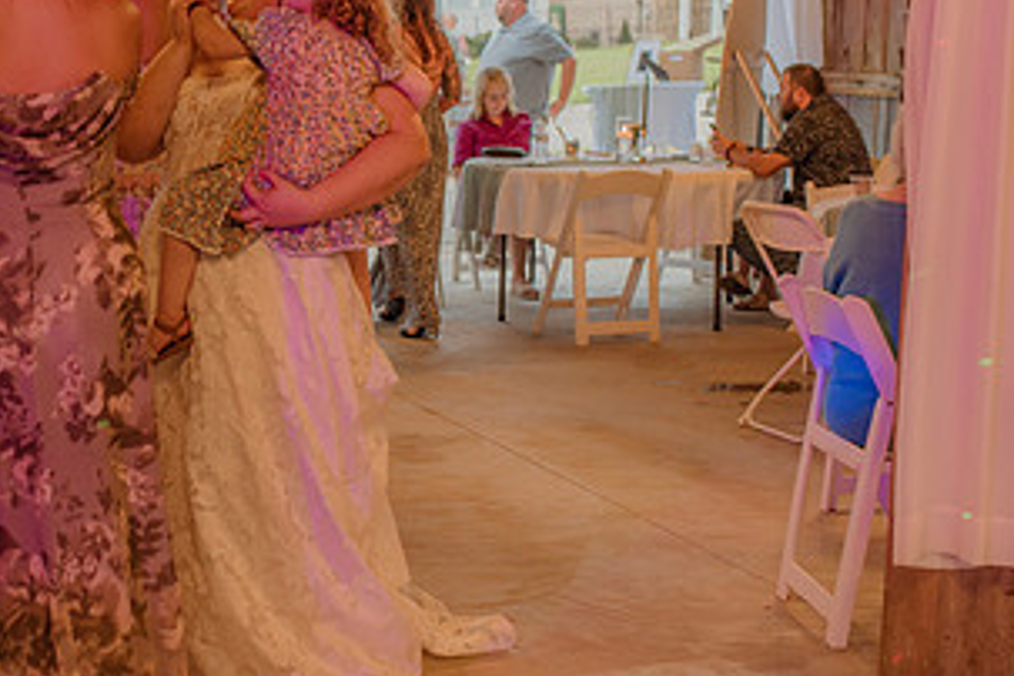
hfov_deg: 29.5
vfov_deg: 20.3
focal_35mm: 67
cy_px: 311
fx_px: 1887
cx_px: 234
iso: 640
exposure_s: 1/200
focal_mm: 35
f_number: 2.5
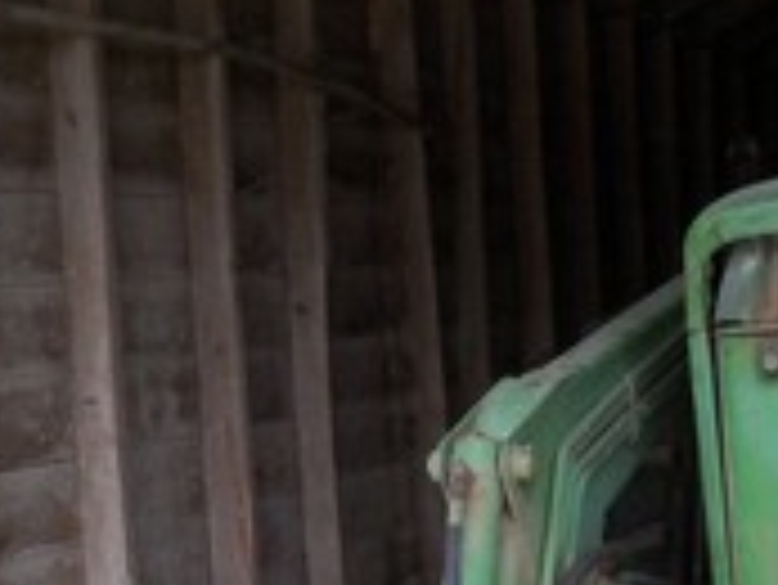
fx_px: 2474
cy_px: 891
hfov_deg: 17.3
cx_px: 868
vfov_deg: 12.7
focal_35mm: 110
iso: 160
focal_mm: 6.2
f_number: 3.5
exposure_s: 1/40
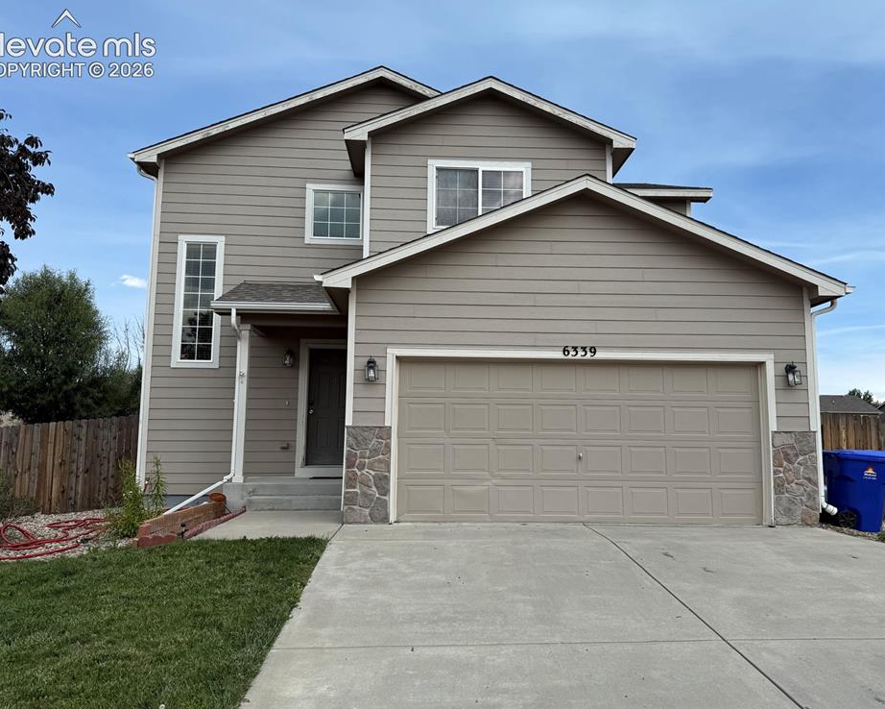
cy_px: 361
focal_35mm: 26
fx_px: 681
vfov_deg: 54.9
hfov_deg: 66.0
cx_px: 460
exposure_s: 1/3759
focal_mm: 6.76
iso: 80
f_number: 1.78
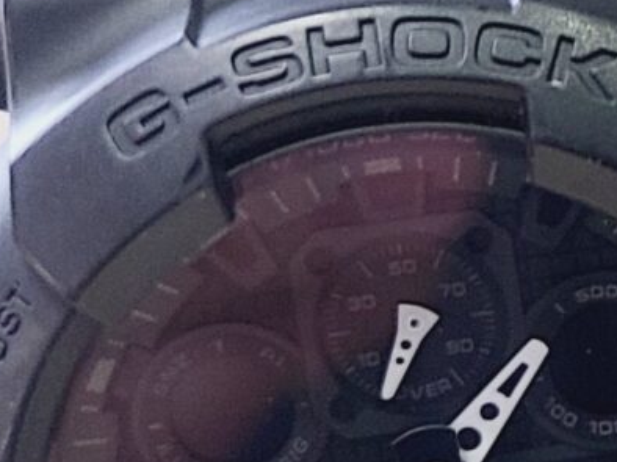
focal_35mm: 169
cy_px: 200
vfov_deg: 8.8
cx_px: 1353
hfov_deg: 10.5
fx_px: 3010
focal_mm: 5.4
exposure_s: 1/50
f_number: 1.8
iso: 160
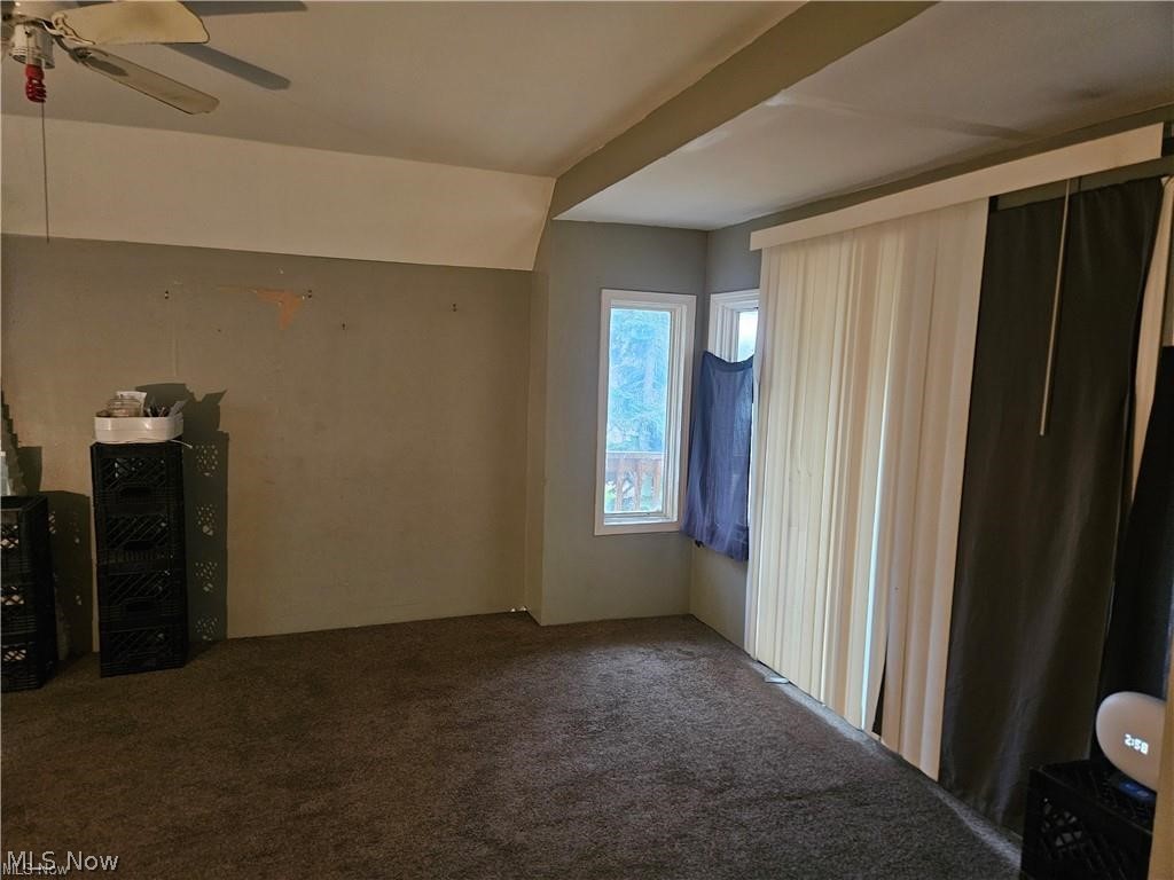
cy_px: 440
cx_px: 587
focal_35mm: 23
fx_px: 780
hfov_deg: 73.9
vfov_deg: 58.9
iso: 640
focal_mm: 5.4
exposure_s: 1/30
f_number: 1.8
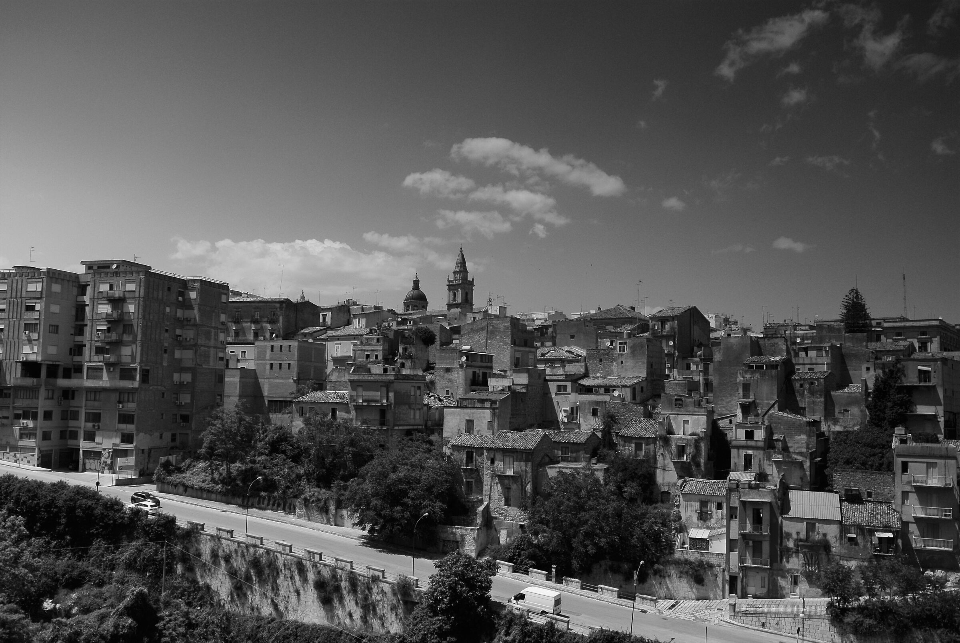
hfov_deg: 63.6
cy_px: 322
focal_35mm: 29
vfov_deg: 45.1
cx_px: 480
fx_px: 774
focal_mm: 11
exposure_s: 1/800
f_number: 6.3
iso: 100
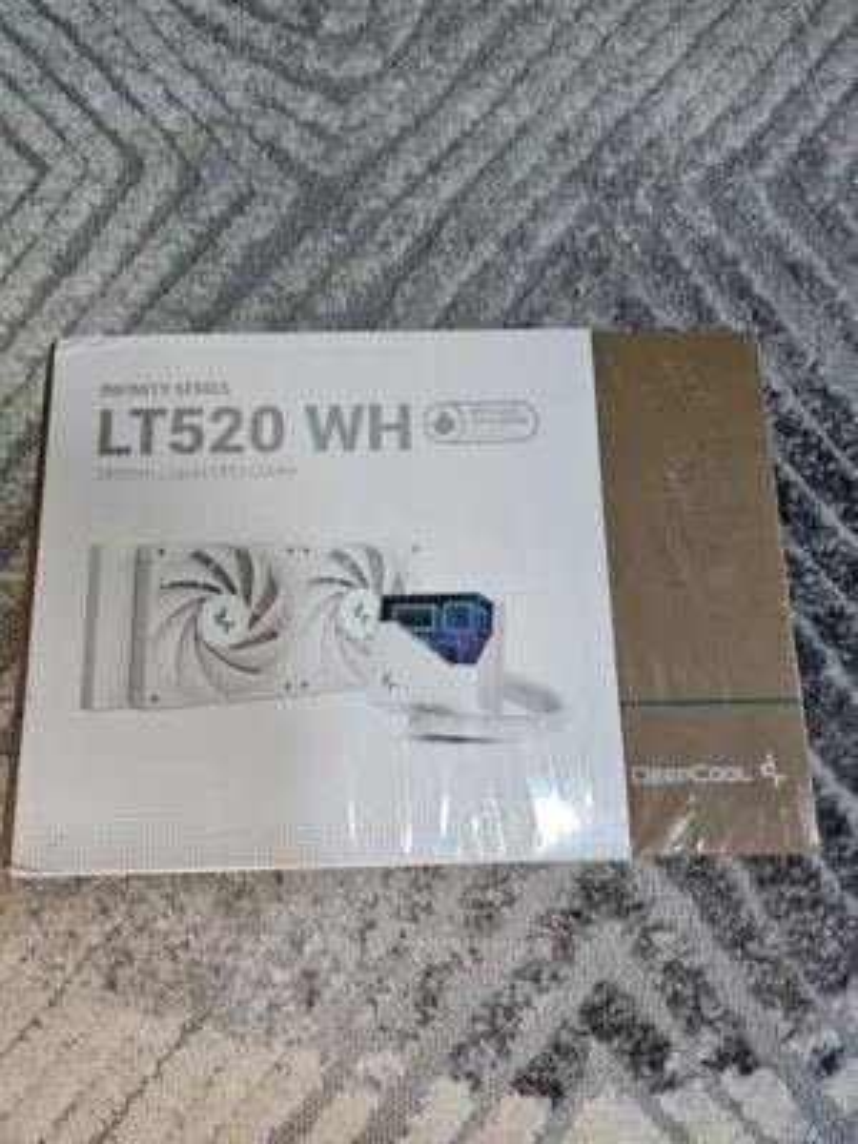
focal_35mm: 23
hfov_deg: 58.9
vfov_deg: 73.9
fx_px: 760
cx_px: 429
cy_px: 572
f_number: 1.7
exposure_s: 1/100
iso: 160
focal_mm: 6.3
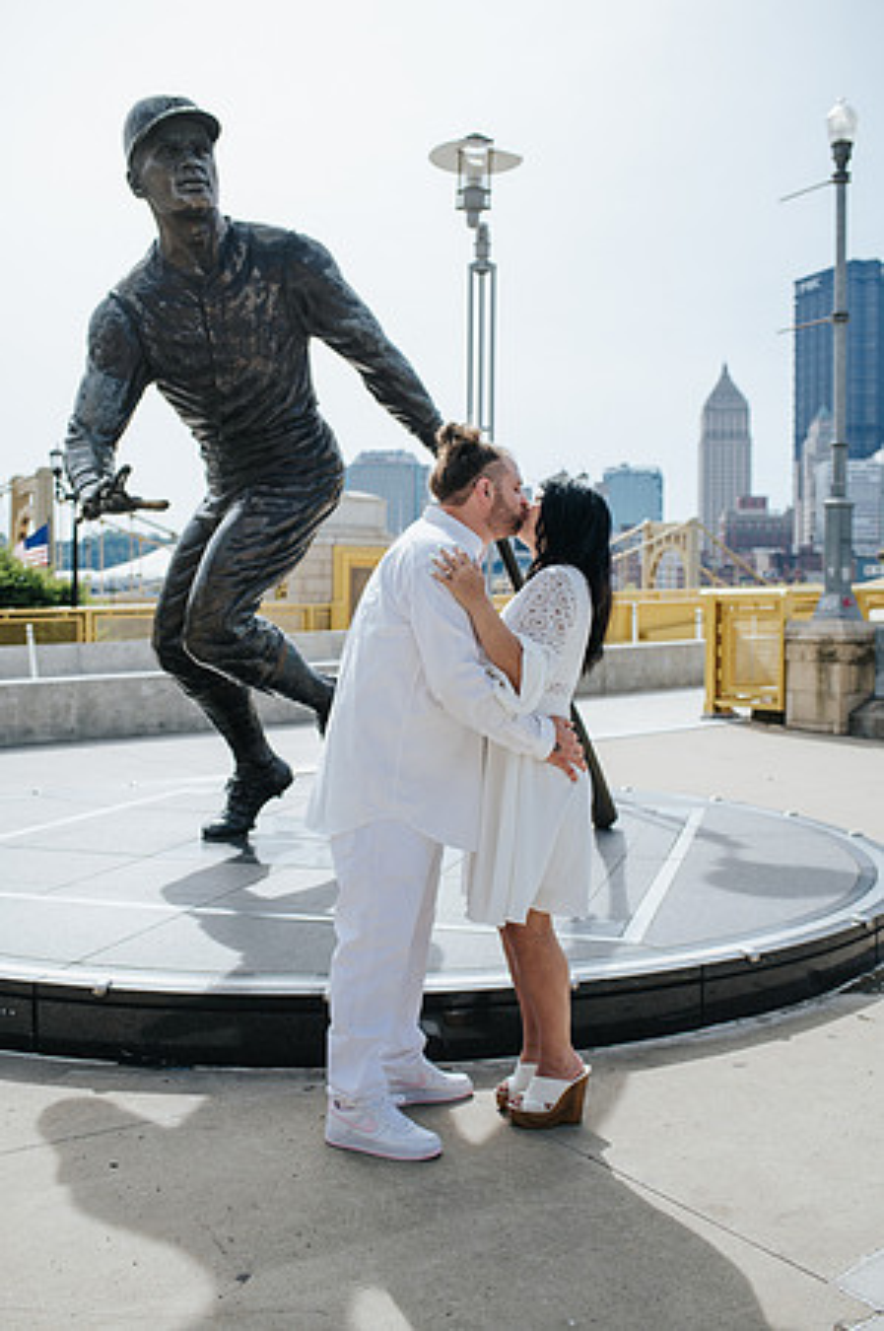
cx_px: 442
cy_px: 666
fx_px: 1292
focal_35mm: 35
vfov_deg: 54.5
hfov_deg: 37.8
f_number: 3.5
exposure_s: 1/1250
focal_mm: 35
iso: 100
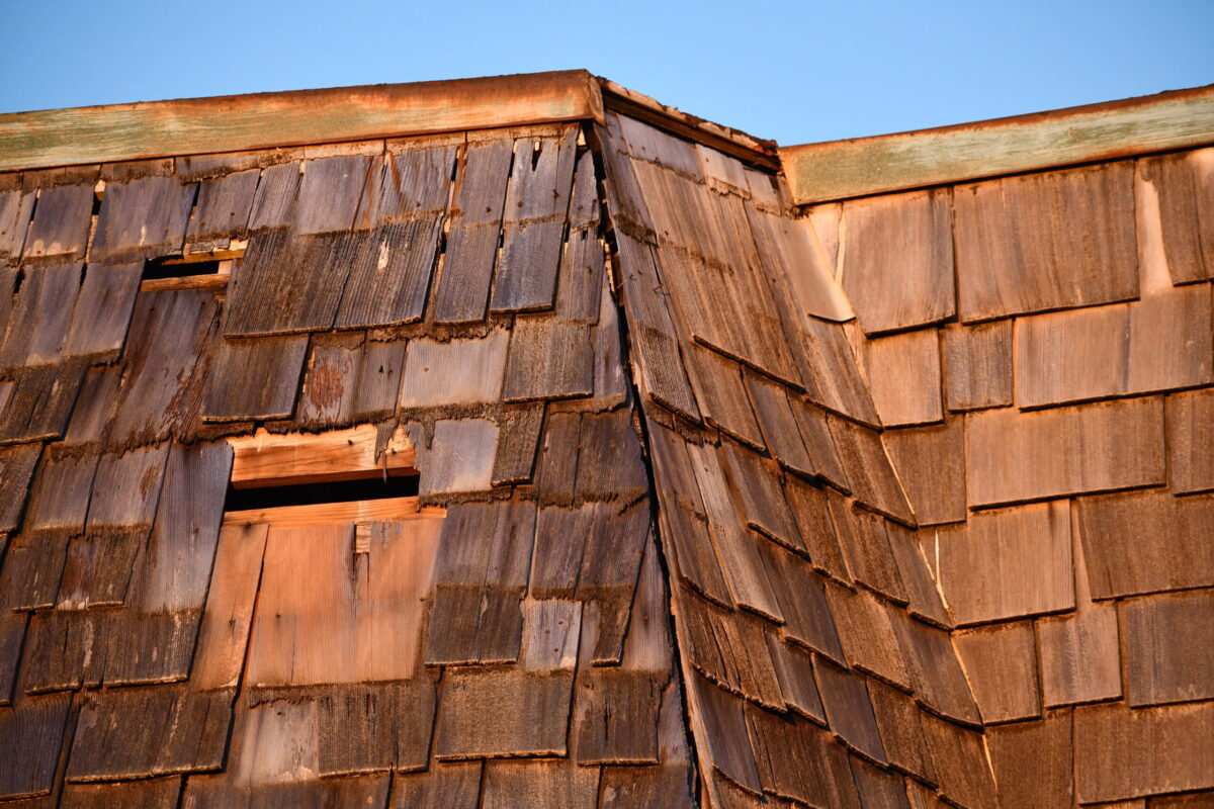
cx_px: 607
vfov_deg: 6.8
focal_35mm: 202
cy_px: 404
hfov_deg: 10.2
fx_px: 6811
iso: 720
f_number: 4.8
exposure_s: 1/500
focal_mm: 135
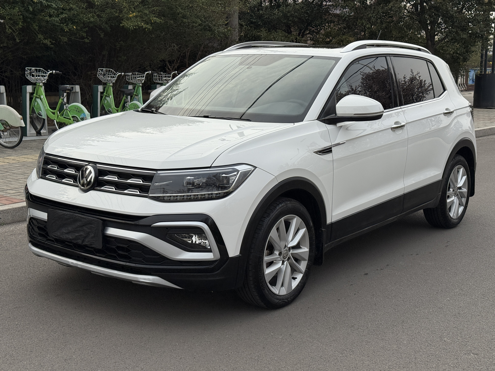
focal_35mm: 48
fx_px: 686
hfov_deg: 39.7
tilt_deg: -9.5
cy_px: 186
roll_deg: +0.1
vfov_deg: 30.3
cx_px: 248
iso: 64
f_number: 1.78
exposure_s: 1/1980
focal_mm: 6.76
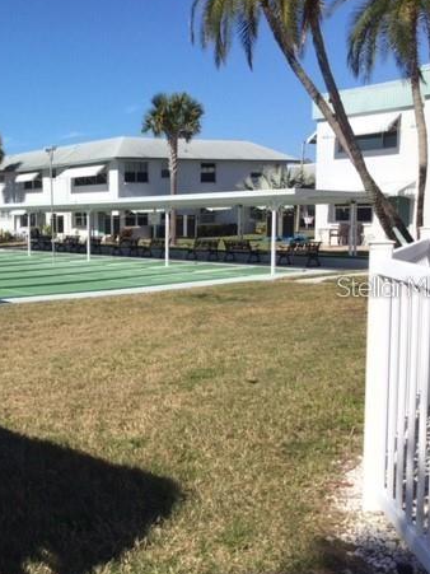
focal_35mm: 44
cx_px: 50
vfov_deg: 43.0
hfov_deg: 31.4
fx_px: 729
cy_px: 286
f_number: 2.4
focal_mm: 3.3
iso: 25
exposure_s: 1/2203
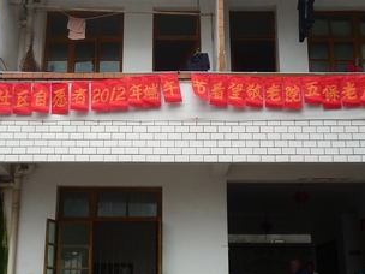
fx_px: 590
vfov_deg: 26.1
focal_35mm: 56
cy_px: 113
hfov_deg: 34.3
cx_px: 164
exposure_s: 1/125
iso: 100
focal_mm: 4.5
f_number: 2.8
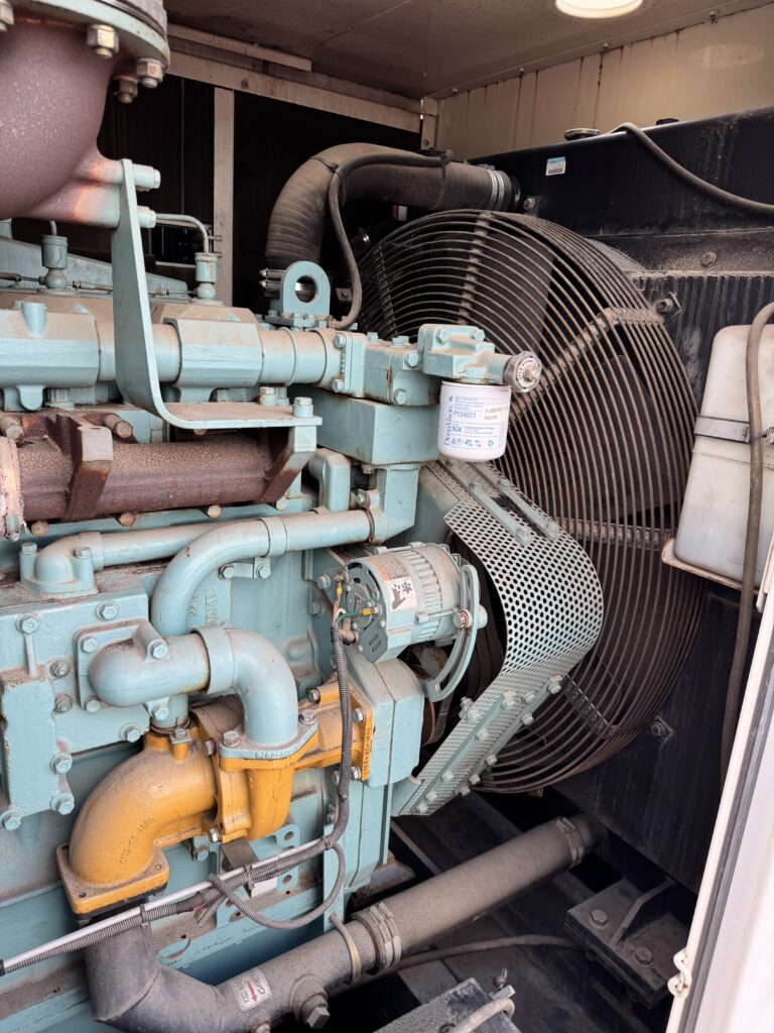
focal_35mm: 24
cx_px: 387
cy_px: 516
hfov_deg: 56.8
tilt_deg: -15.5
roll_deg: -4.5
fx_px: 716
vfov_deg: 71.6
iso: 64
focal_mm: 6.76
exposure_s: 1/260
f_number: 1.78
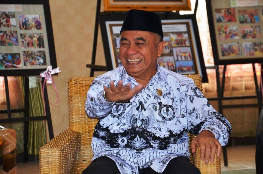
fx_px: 1072
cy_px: 87
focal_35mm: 147
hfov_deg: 14.0
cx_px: 132
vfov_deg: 9.3
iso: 800
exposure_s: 1/60
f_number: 5.6
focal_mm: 98
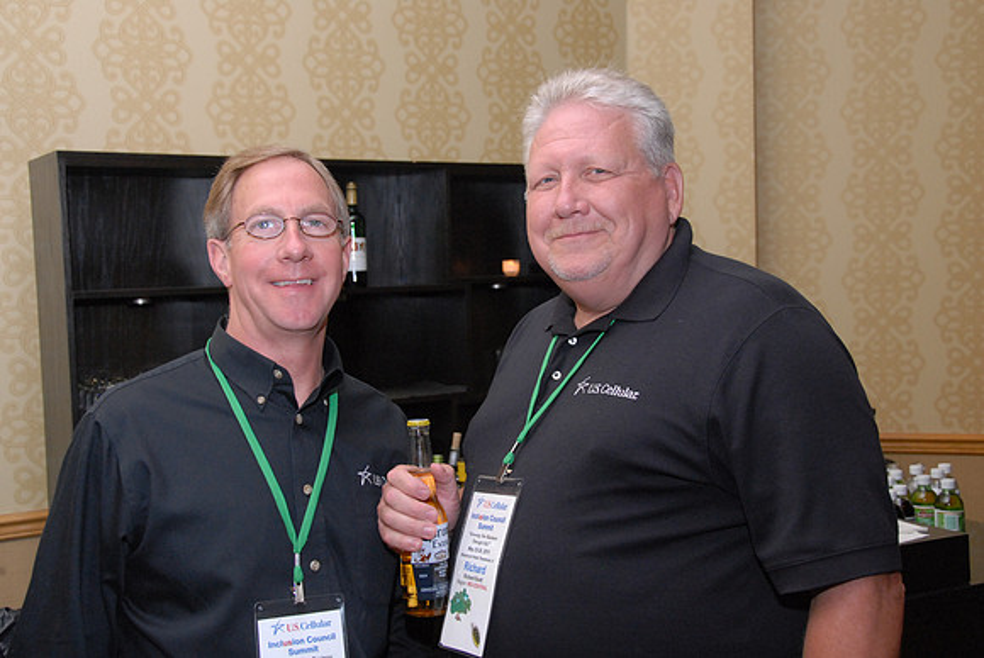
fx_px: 1149
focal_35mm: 42
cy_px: 329
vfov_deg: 32.0
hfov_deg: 46.4
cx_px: 492
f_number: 6.3
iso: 800
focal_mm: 28
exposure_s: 1/50
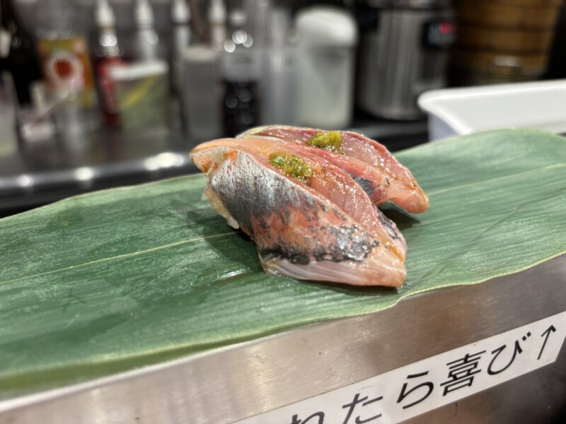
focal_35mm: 26
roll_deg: -0.4
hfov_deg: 67.3
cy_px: 212
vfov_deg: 53.1
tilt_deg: -28.4
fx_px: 425
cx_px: 283
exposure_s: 1/50
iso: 64
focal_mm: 5.96
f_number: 1.6
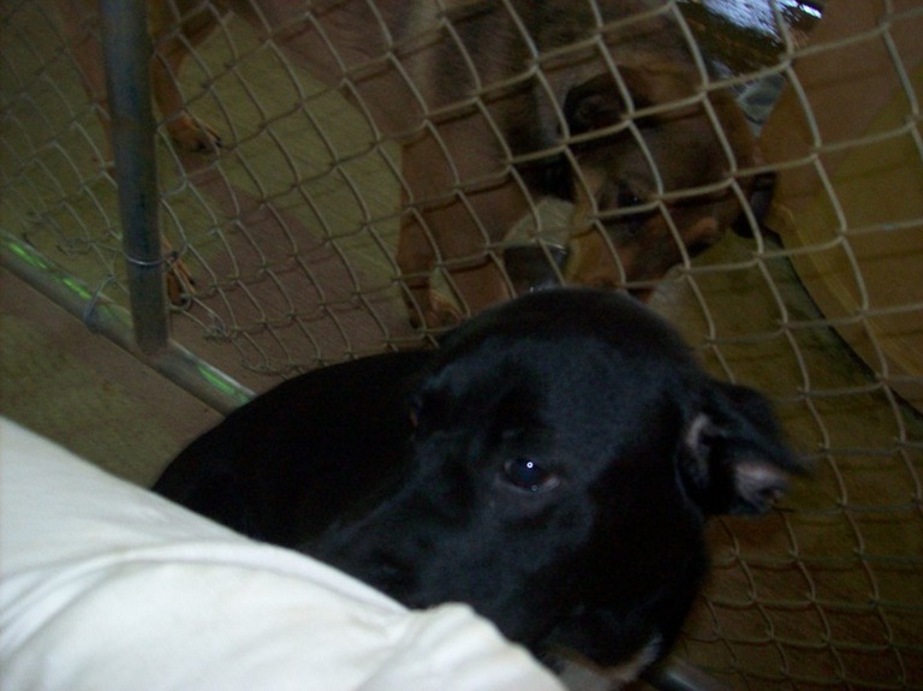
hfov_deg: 51.4
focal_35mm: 36
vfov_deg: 39.6
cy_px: 346
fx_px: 959
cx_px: 462
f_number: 2.7
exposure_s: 1/64
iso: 200
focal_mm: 6
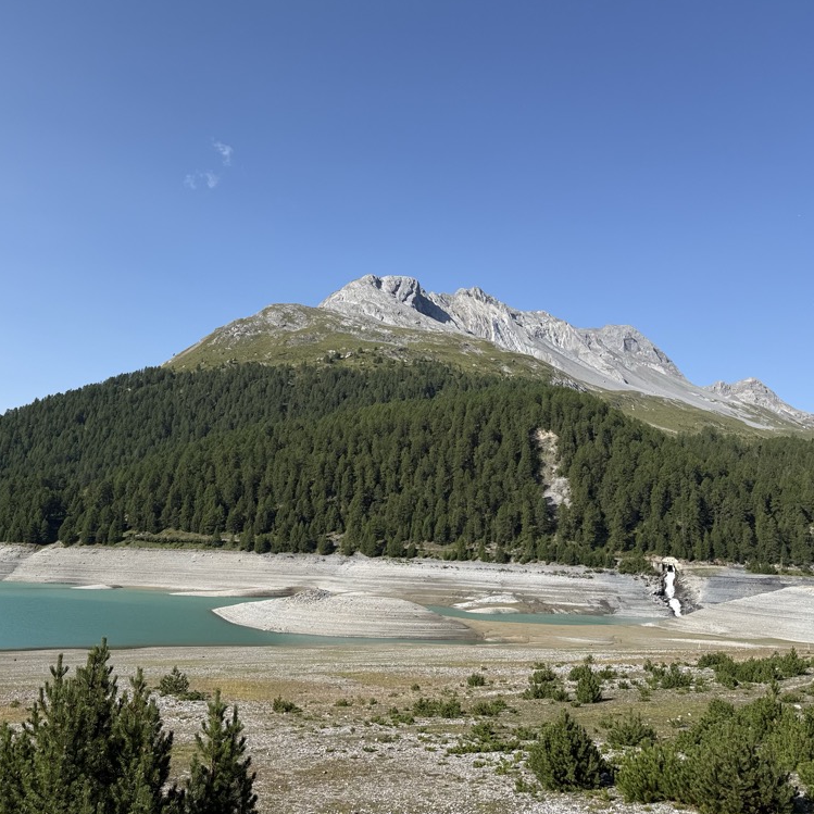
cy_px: 412
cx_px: 345
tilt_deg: +9.0
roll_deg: -2.9
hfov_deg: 55.4
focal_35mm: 29
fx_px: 772
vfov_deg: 55.6
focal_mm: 6.76
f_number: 1.78
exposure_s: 1/3759
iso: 80
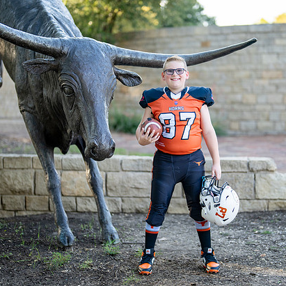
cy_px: 146
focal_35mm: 78
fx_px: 729
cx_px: 179
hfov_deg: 22.1
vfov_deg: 22.2
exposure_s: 1/1250
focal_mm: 50
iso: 200
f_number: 1.2
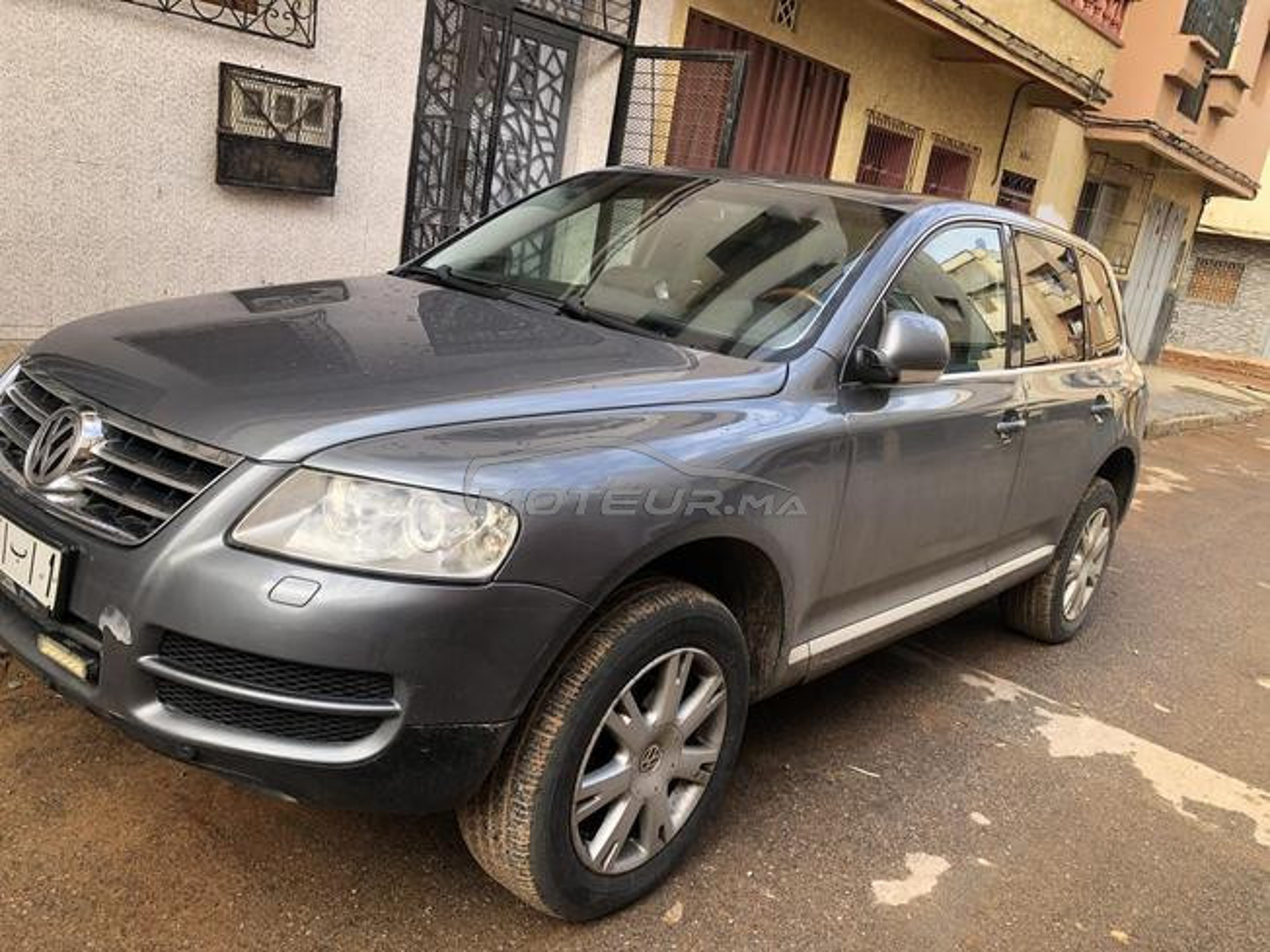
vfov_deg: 49.7
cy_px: 476
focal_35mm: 28
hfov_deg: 63.4
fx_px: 1027
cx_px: 635
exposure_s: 1/209
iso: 20
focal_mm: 3.99
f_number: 1.8
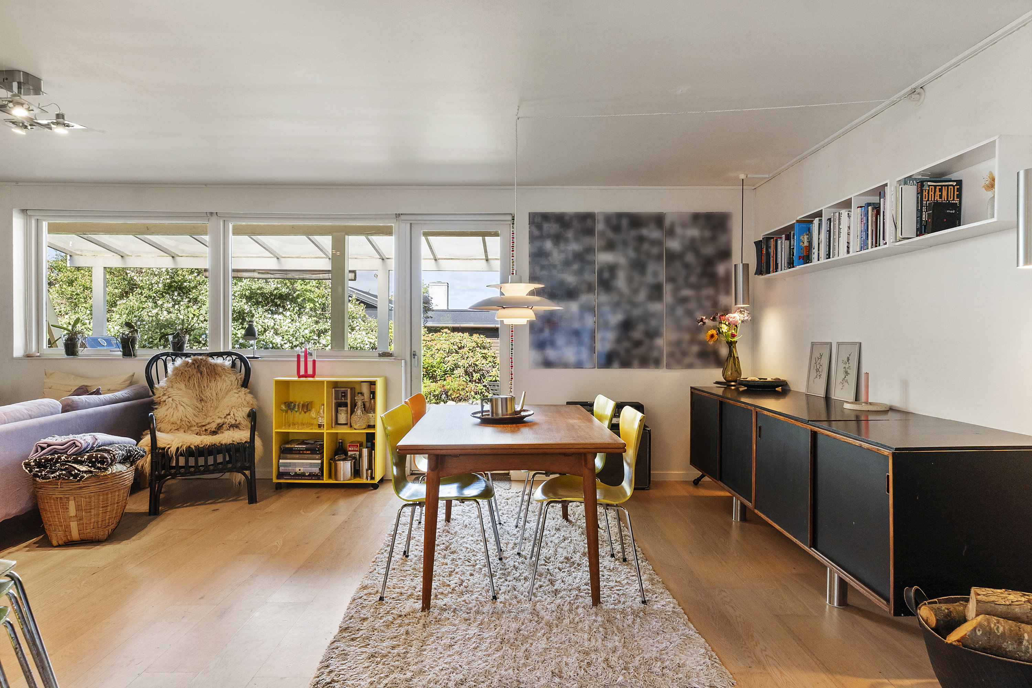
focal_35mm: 21
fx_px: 602
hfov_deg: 81.2
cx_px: 516
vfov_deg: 59.5
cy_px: 344
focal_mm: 14
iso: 200
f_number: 8
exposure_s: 1/13
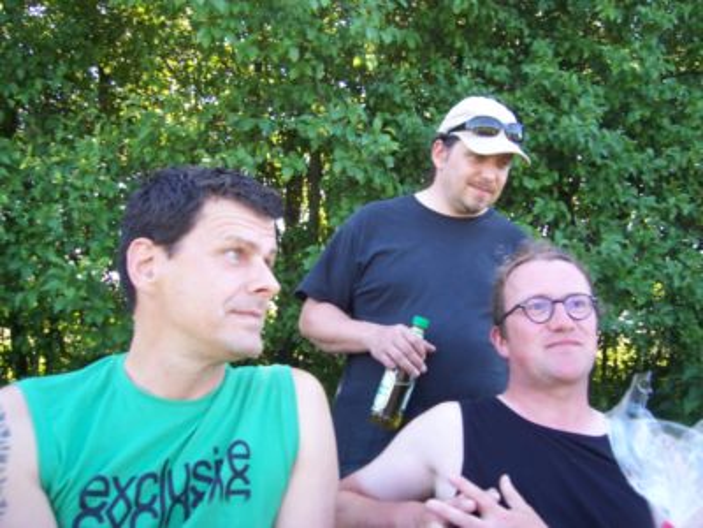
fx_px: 731
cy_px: 264
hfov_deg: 51.4
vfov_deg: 39.7
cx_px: 352
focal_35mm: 36
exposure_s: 1/60
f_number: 3
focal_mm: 6
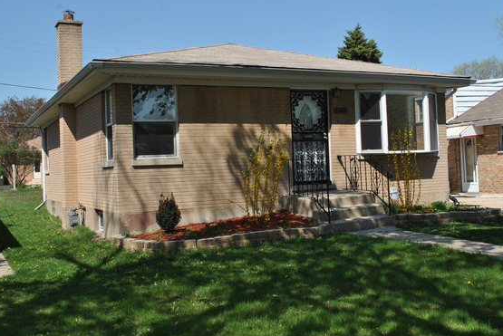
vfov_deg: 29.9
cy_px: 147
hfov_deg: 43.5
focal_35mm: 45
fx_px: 629
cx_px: 279
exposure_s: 1/200
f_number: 9
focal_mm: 26
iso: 100
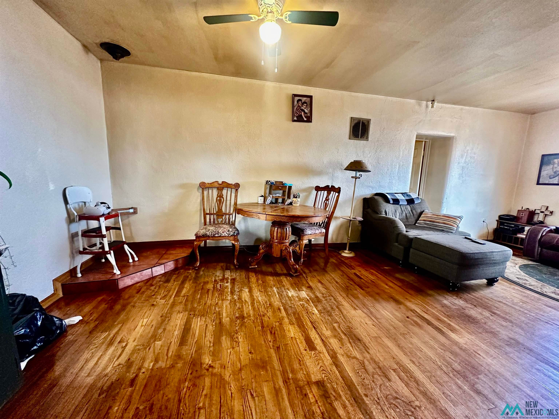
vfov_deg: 85.7
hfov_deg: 102.1
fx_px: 226
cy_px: 210
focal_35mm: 14
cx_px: 280
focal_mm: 2.22
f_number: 2.2
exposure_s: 1/60
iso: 400
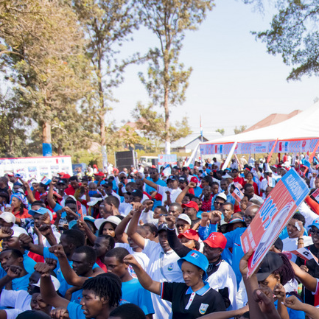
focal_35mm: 55
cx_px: 343
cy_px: 242
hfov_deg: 28.5
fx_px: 573
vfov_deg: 30.5
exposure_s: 1/200
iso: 200
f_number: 5
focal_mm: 28
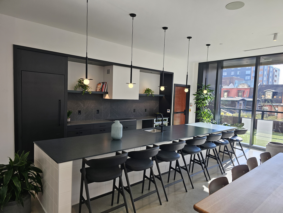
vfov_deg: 58.9
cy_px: 106
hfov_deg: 73.9
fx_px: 188
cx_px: 142
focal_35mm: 23
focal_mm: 6.3
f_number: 1.7
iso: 40
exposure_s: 1/120
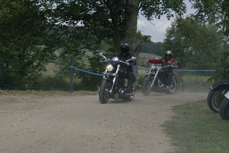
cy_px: 76
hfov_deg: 19.5
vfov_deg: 13.0
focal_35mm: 105
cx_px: 114
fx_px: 667
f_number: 5
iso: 800
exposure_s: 1/3200
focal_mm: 70
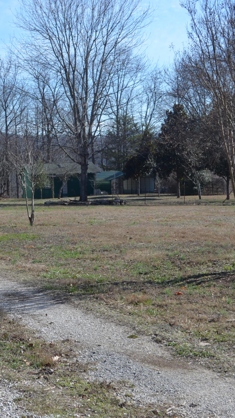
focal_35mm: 67
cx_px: 20
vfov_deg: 31.4
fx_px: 742
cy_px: 209
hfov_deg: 17.7
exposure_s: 1/250
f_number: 8
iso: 125
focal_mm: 28
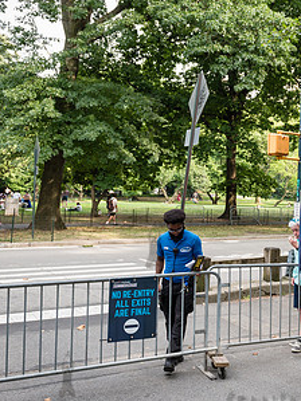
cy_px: 179
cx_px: 321
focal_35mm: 46
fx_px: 534
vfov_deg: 41.2
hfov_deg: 28.9
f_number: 4
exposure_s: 1/160
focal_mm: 24
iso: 200
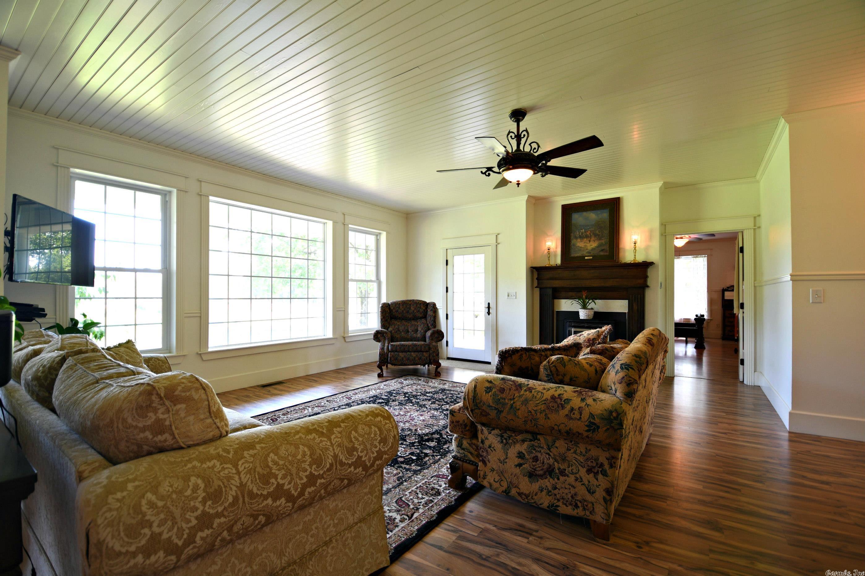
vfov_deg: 77.3
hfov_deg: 100.4
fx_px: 360
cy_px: 288
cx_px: 432
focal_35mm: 15
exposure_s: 1/8
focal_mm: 10
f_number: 3.5
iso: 100
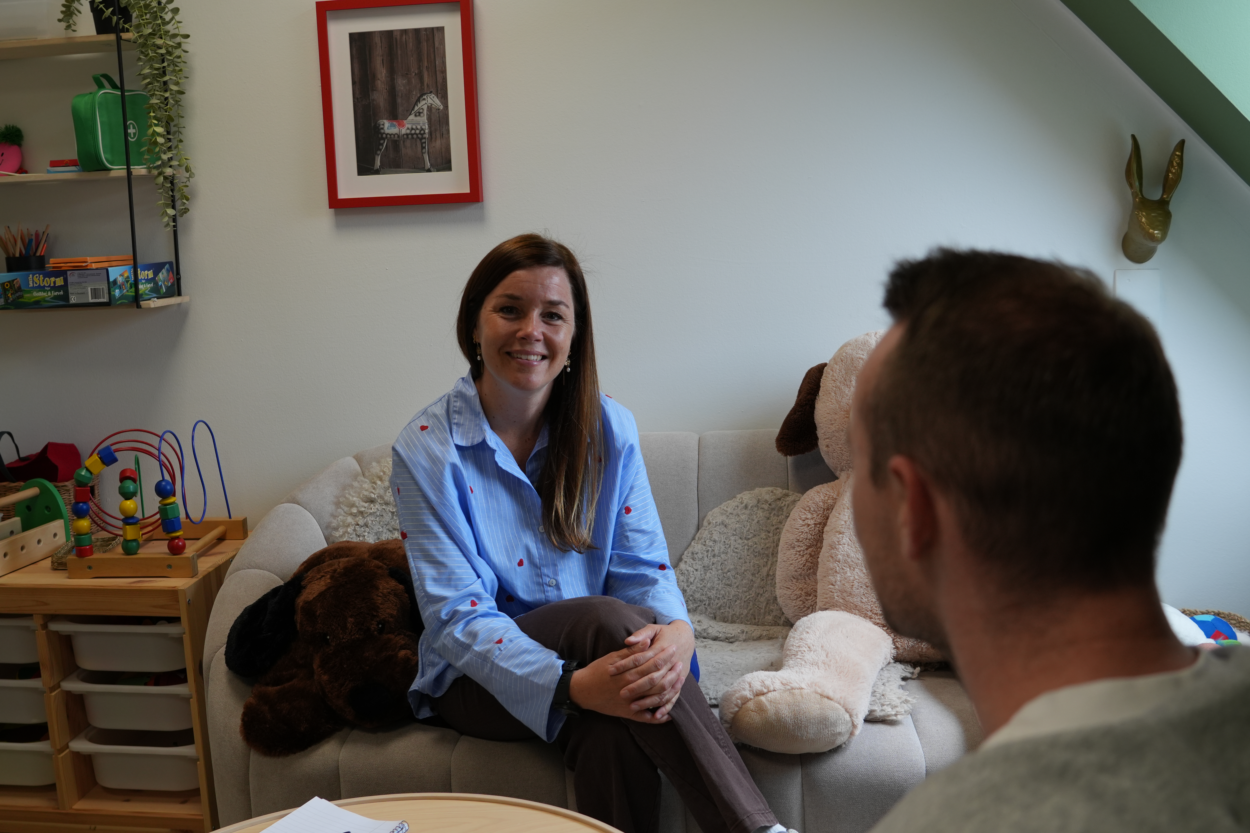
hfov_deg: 53.1
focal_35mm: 36
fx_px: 1250
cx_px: 625
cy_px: 416
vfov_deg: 36.9
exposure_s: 1/160
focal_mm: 24
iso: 320
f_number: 4
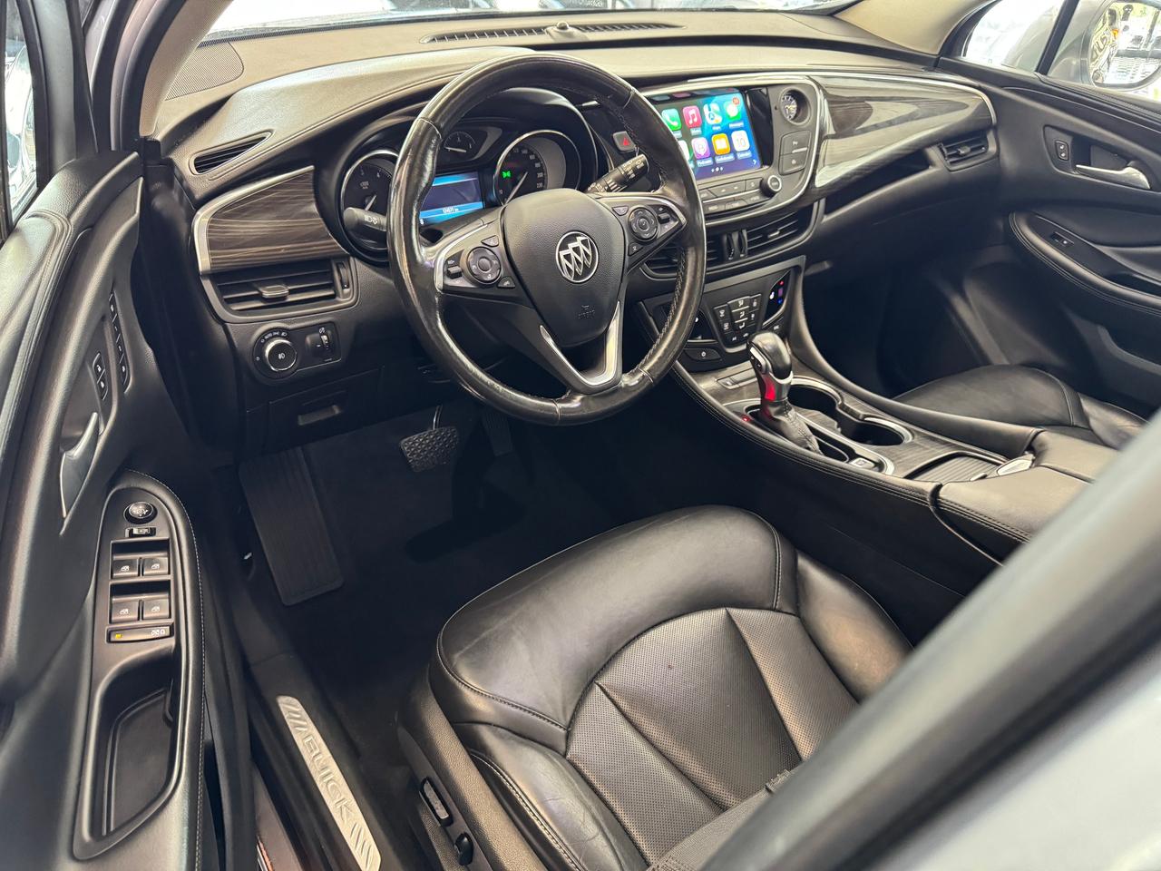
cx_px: 580
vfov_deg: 56.8
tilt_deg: -35.1
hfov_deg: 71.6
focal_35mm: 24
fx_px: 805
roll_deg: -4.5
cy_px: 436
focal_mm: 6.76
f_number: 1.78
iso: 640
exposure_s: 1/60
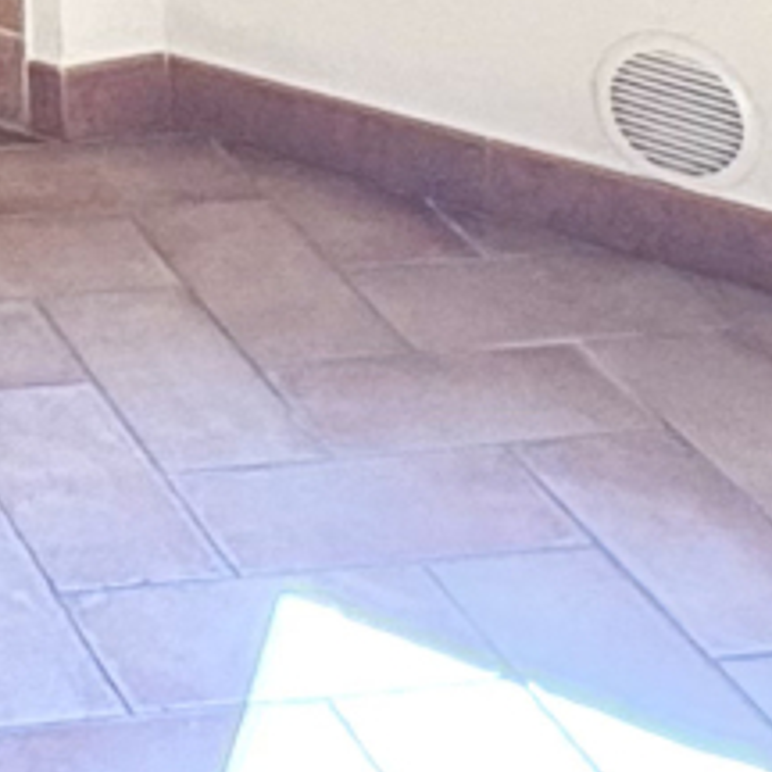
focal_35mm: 122
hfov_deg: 12.2
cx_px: -897
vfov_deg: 11.6
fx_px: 3078
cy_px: -1120
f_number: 2.2
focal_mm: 2.22
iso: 125
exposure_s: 1/100
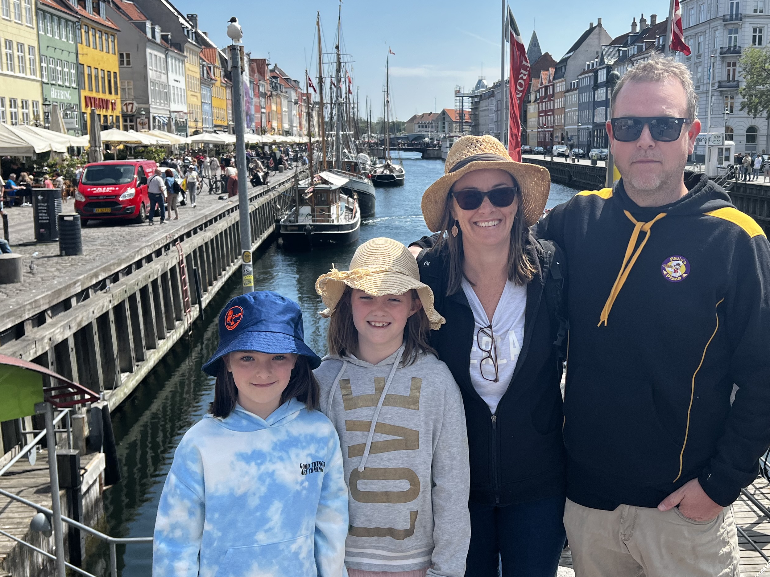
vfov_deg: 34.3
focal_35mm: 42
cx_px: 471
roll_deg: +0.0
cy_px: 300
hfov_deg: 44.5
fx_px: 934
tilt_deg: -9.0
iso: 50
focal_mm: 5.7
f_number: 1.5
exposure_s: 1/2915
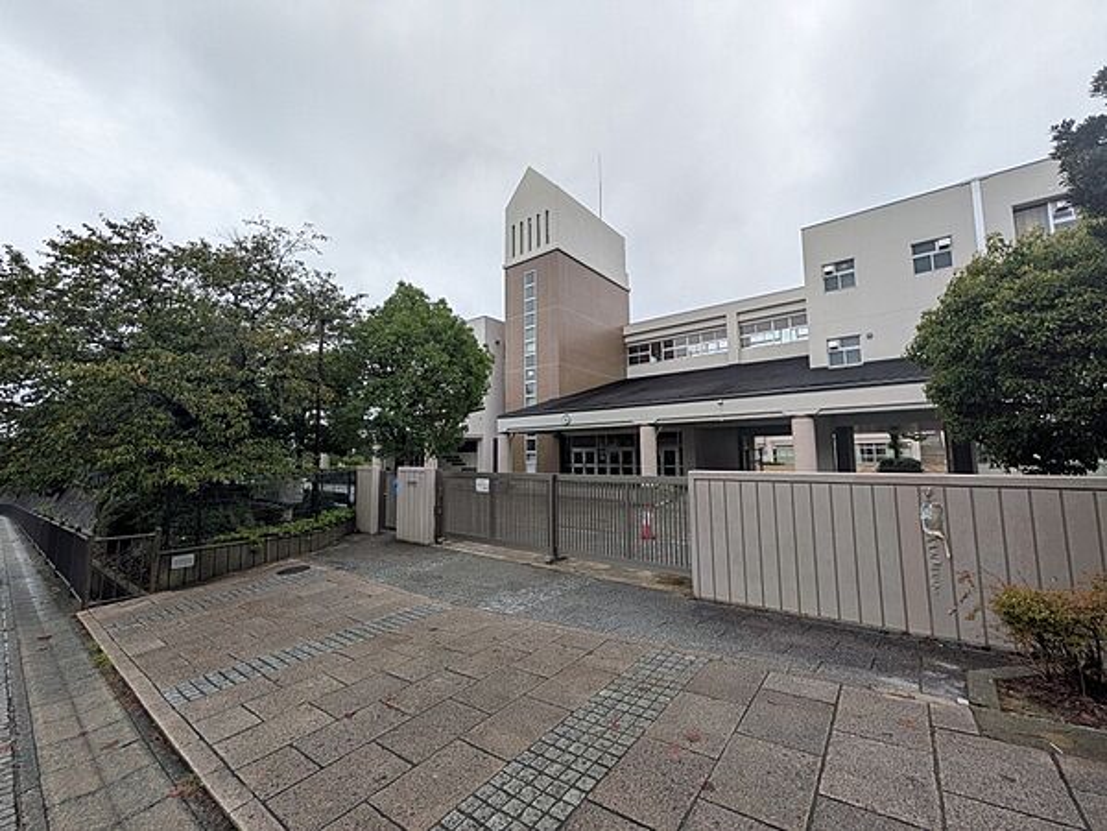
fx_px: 448
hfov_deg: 102.1
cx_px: 554
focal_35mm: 14
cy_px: 416
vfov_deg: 85.7
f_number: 2.2
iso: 53
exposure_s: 1/925
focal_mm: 1.85
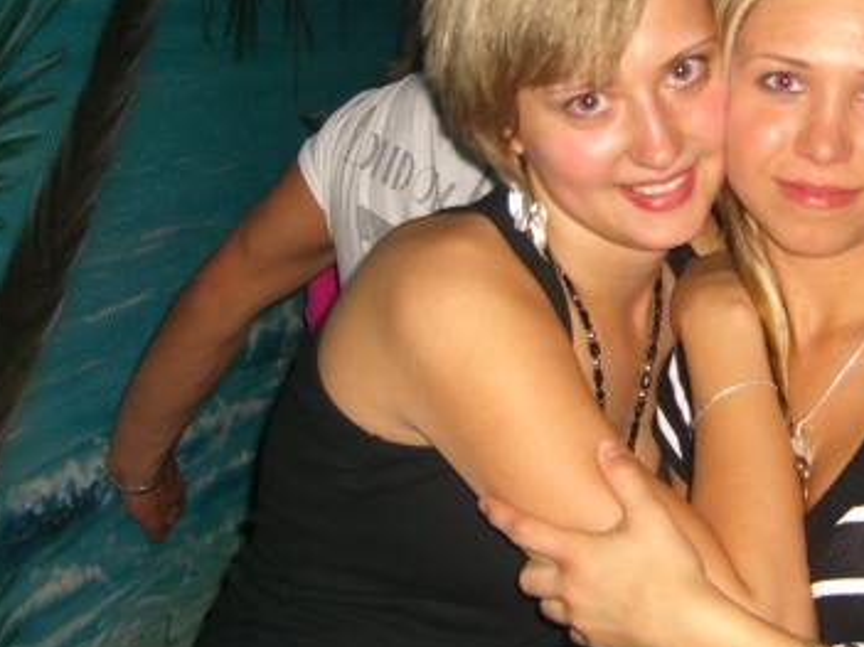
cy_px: 271
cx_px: 682
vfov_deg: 22.6
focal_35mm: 65
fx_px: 1622
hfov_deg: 29.2
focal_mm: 7.9
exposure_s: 1/60
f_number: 2.8
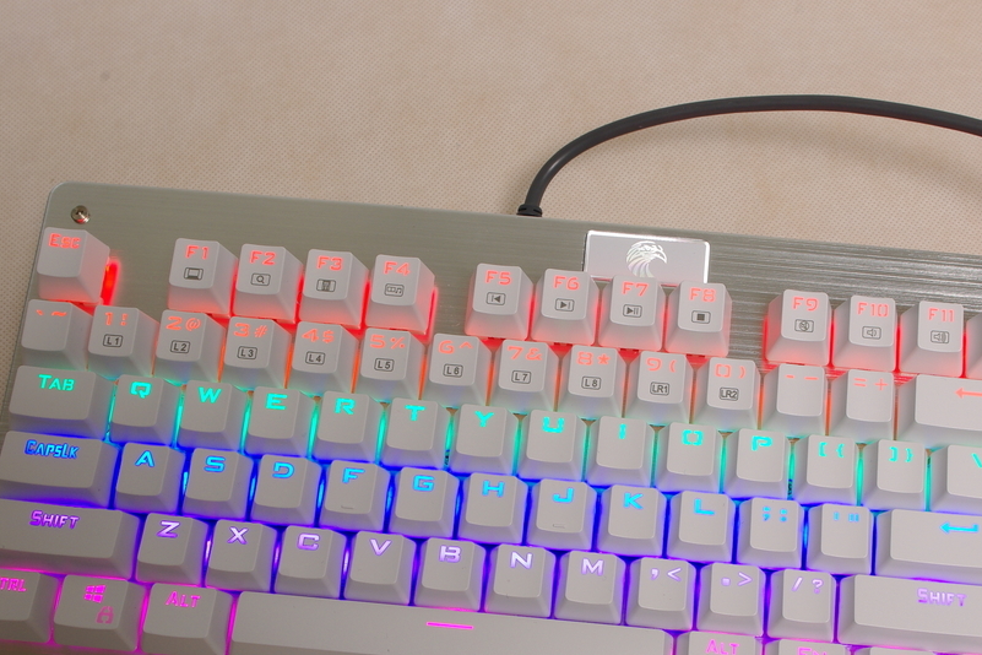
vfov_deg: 24.9
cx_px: 608
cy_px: 465
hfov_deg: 36.7
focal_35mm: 54
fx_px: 1473
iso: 100
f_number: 13
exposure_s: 4
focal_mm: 24.38
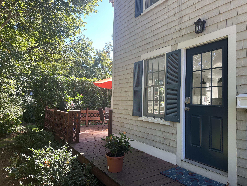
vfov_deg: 56.8
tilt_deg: +0.6
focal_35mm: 24
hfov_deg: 71.6
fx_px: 171
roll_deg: -2.3
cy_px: 93
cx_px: 124
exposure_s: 1/331
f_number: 1.78
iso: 80
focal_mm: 6.86
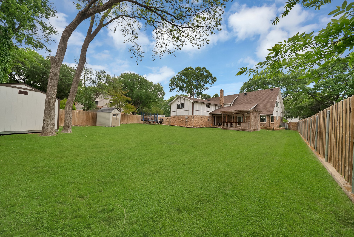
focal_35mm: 12
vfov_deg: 90.1
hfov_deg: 112.6
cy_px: 118
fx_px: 118
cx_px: 177
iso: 640
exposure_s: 1/200
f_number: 9
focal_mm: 12
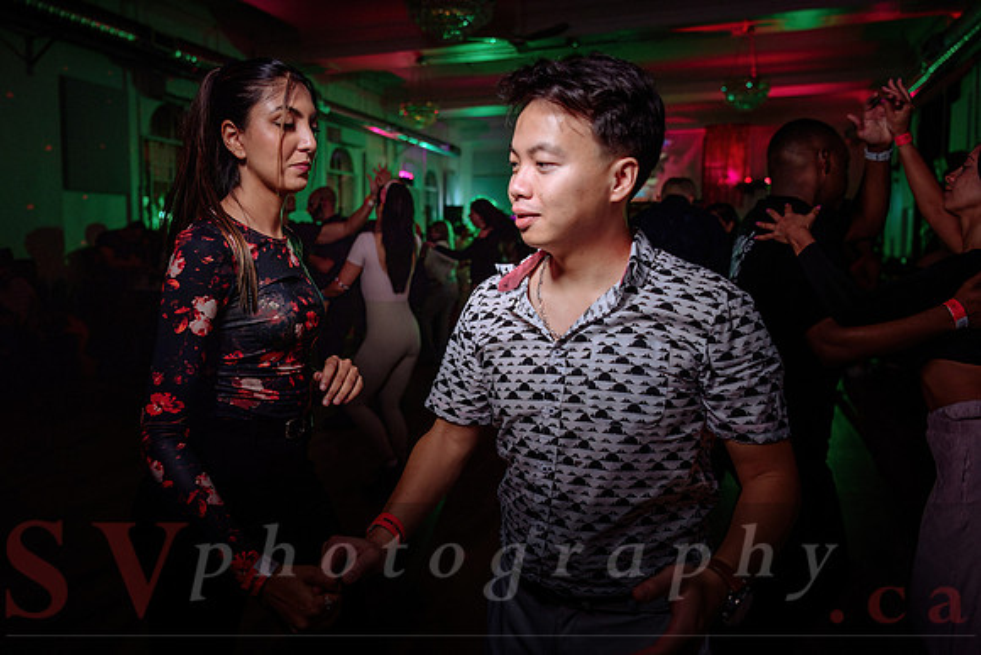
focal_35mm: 28
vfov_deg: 46.1
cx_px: 449
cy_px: 300
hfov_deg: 65.0
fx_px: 769
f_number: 2.8
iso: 500
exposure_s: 1/80
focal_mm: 26
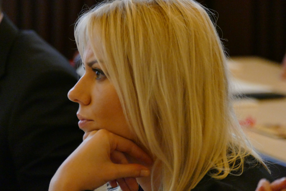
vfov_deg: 3.8
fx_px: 2868
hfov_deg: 5.7
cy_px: 96
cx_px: 143
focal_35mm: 361
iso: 3200
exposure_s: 1/100
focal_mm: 131.62
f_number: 4
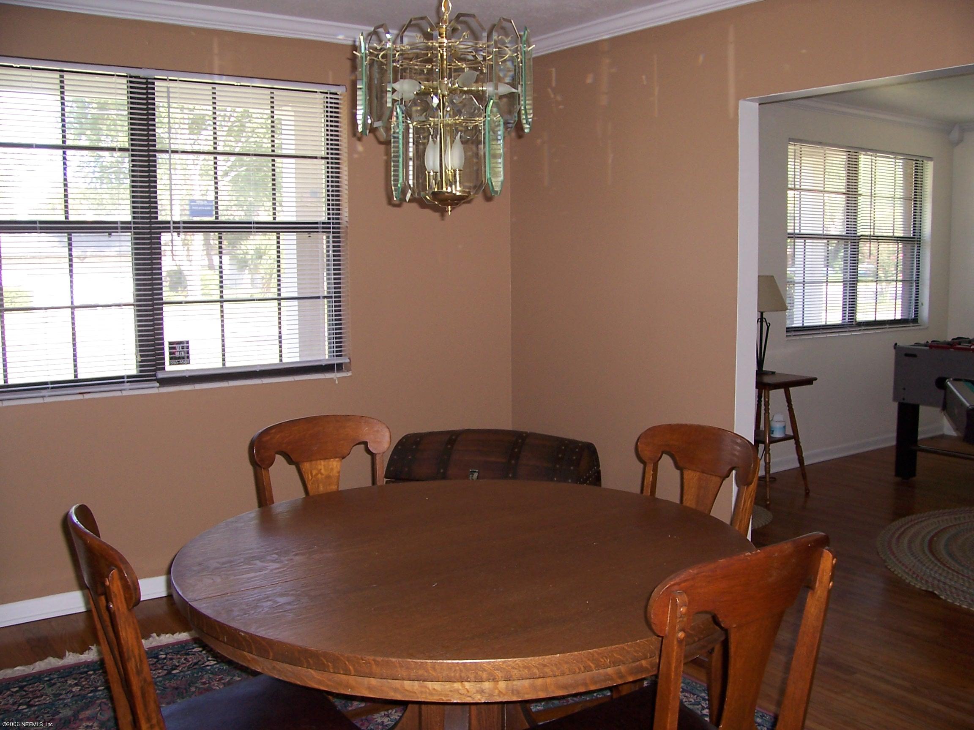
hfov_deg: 54.0
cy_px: 365
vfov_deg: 41.8
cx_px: 487
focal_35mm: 34
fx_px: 957
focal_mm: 5.6
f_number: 2.7
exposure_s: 1/60
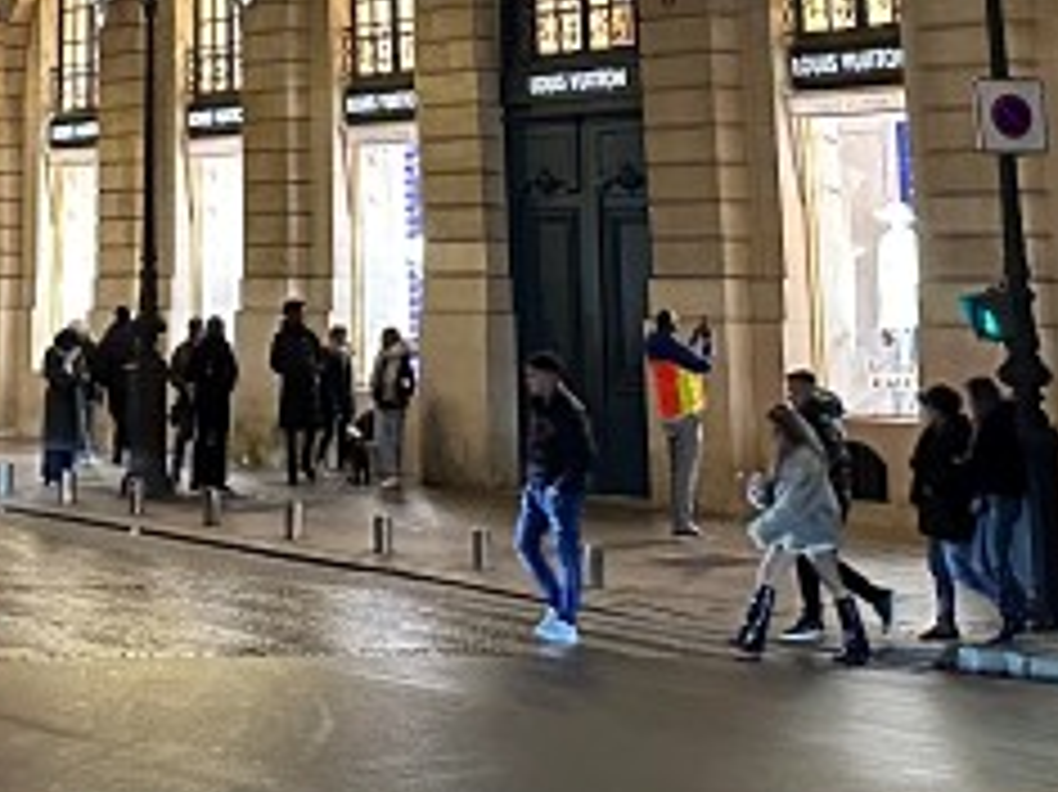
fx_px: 3116
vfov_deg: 13.1
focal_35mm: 102
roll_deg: -1.2
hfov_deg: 18.9
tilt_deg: +16.5
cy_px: -621
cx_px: 99
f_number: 1.78
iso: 800
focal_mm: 6.86
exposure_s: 1/43
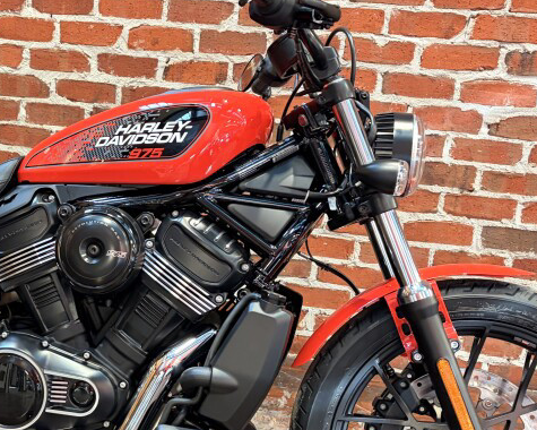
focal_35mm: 57
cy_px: 275
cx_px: 117
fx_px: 906
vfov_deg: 26.6
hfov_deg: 32.2
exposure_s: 1/60
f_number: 1.6
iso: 320
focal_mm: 5.96
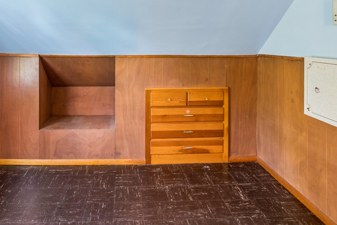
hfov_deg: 64.6
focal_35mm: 28
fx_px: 264
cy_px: 48
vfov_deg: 44.2
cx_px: 134
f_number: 13
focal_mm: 14.6
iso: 400
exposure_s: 2
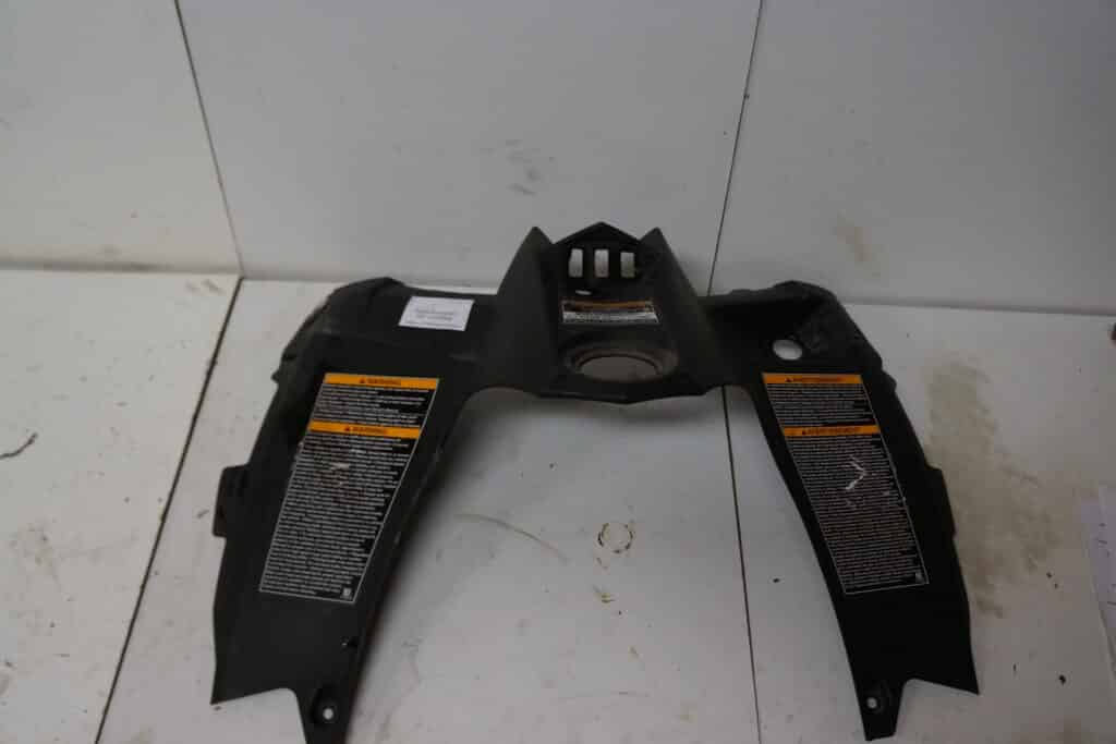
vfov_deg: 47.9
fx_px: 837
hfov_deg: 67.4
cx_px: 558
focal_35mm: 27
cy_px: 372
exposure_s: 1/60
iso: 1600
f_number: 4
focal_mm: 18
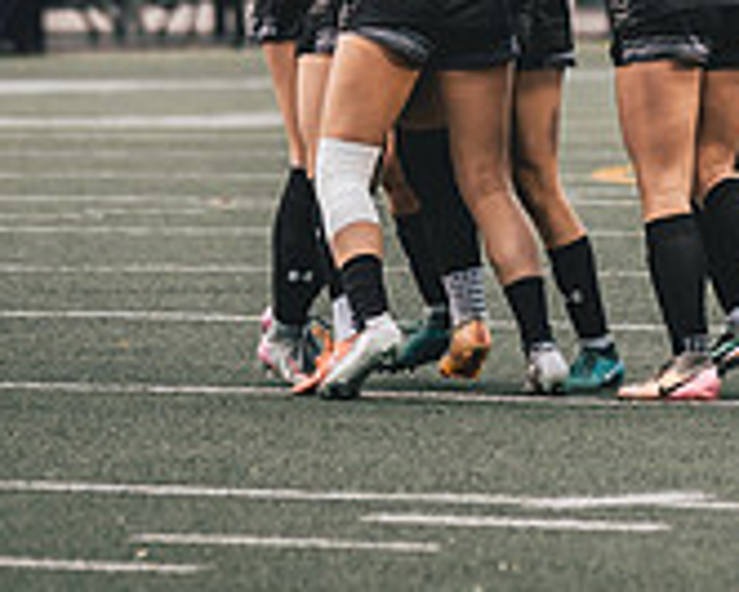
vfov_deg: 2.3
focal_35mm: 681
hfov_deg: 2.8
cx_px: 706
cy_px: -162
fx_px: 14903
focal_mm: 150
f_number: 2.8
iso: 400
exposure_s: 1/1000
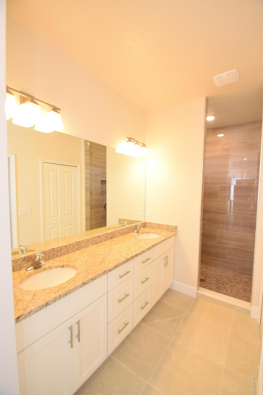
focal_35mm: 15
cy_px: 198
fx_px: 164
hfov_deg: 77.3
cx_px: 132
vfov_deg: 100.4
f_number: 5.6
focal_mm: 10
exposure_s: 1/125
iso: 800
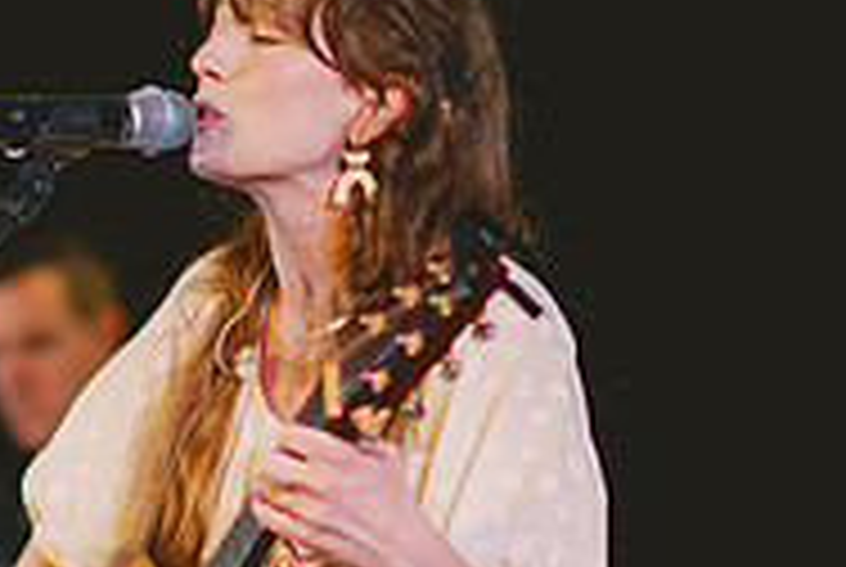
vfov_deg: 5.3
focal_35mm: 262
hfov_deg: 7.8
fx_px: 6167
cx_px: 99
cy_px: 511
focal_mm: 85
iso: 200
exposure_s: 1/160
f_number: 1.4
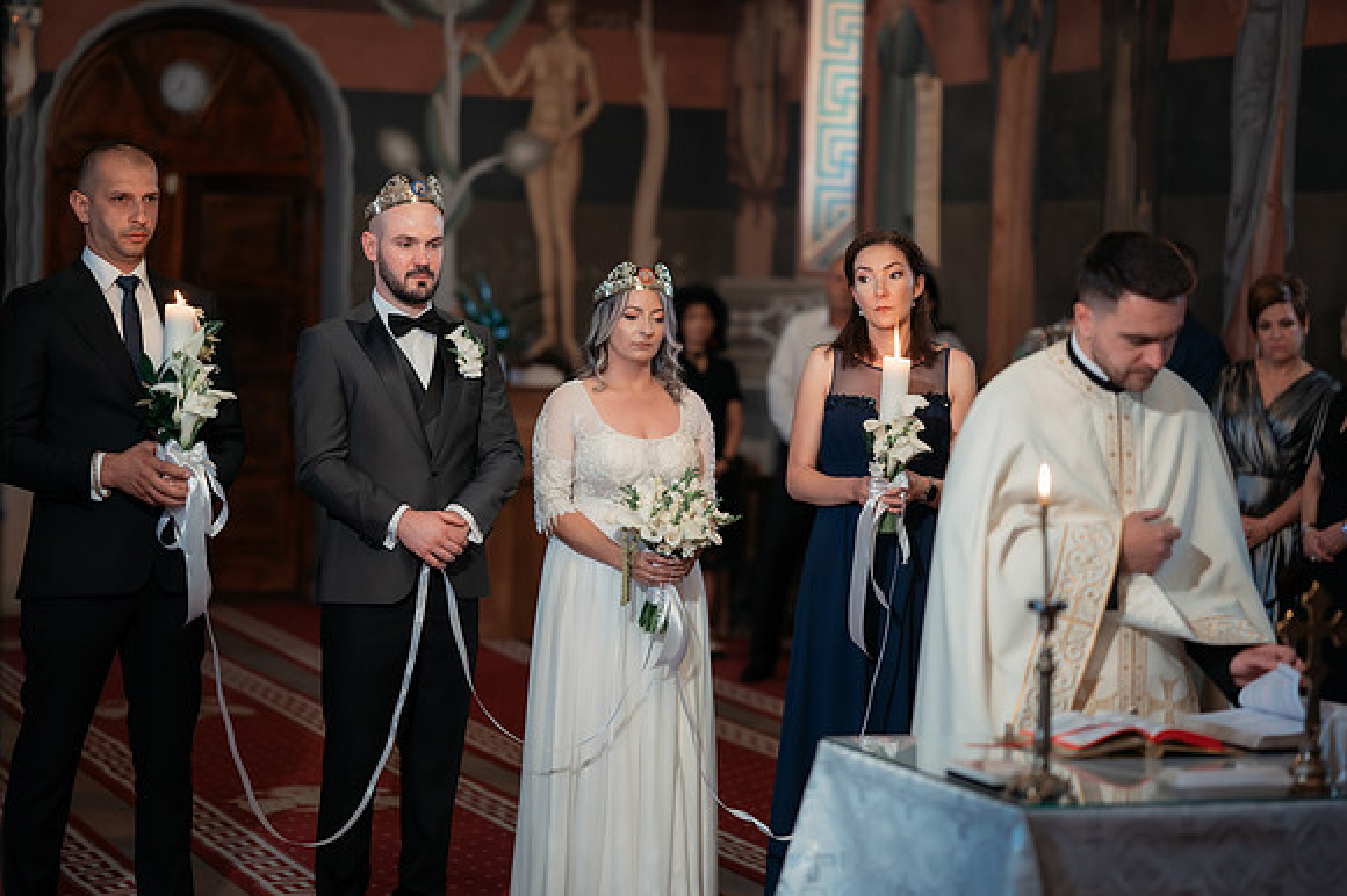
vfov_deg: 16.1
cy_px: 448
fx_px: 3178
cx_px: 674
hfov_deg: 23.9
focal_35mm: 85
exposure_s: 1/200
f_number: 1.8
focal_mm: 85
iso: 1600
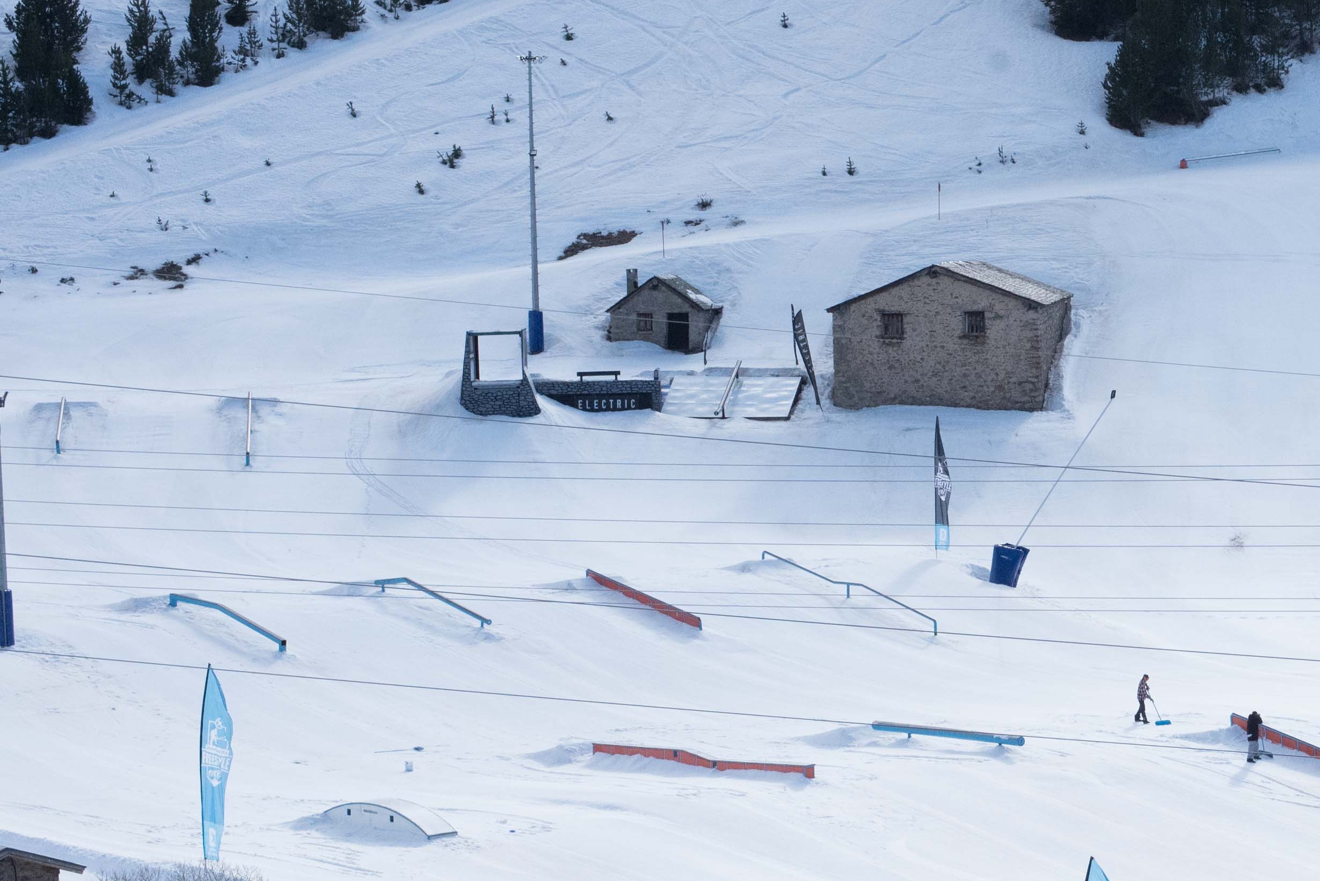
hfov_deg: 16.3
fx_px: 4475
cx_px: 1405
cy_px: 503
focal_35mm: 122
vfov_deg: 11.2
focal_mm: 50
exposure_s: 1/1600
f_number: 13
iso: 2500
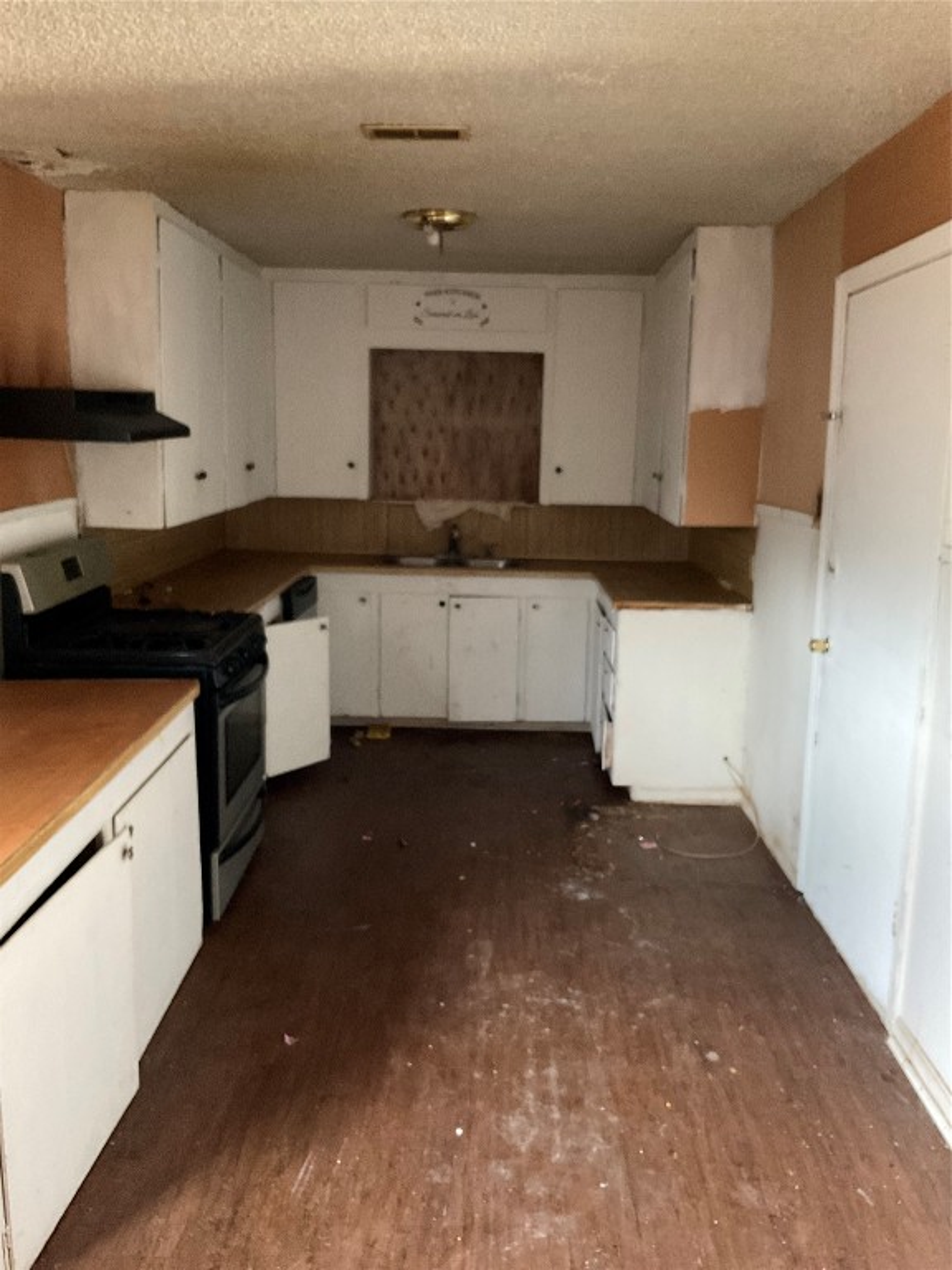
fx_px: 1063
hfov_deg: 48.2
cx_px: 476
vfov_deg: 61.7
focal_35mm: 29
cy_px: 635
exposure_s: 1/30
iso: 500
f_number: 1.8
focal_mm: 3
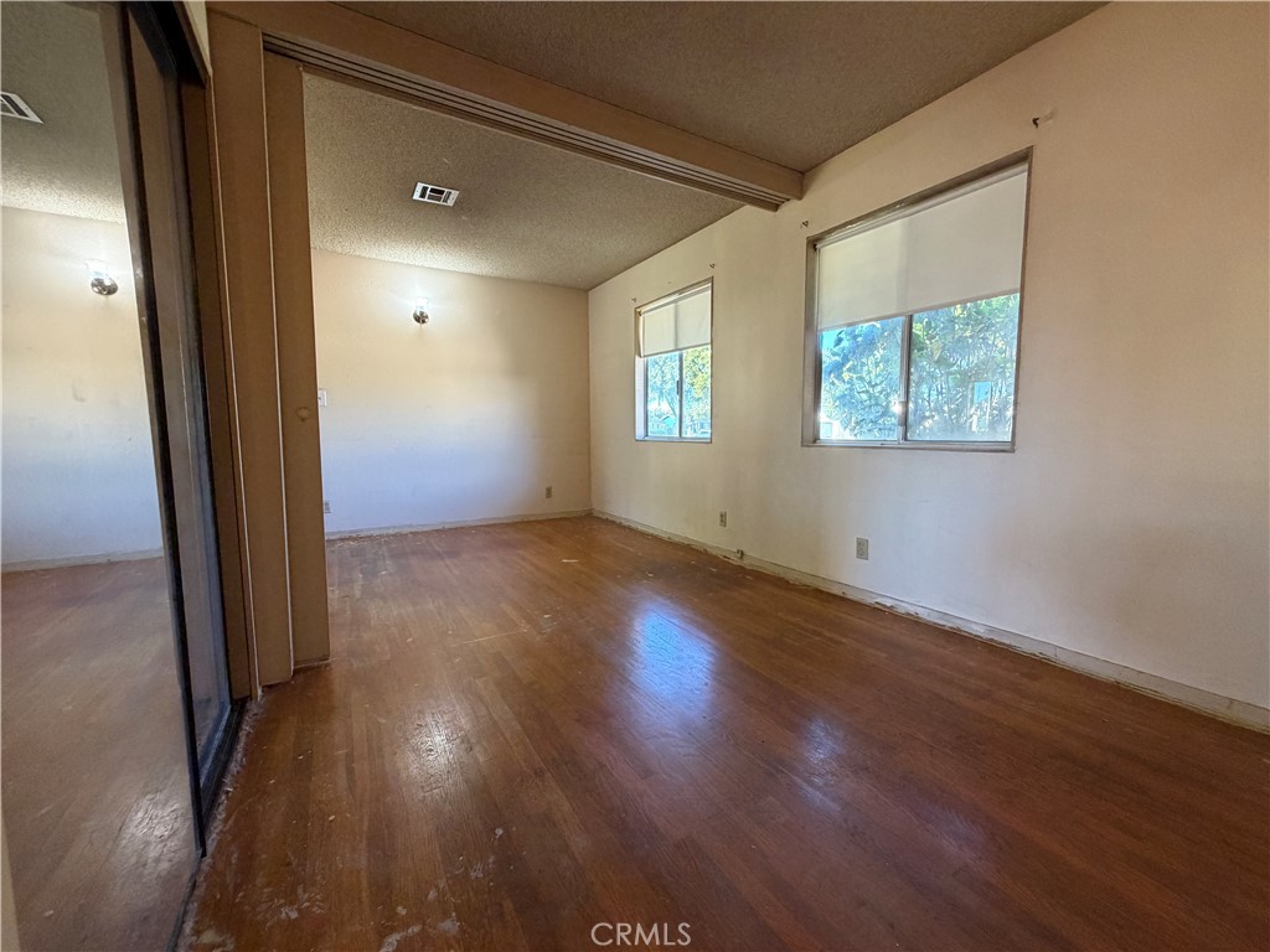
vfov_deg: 85.7
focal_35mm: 14
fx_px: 514
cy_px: 476
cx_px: 635
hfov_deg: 102.1
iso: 320
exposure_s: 1/60
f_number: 2.2
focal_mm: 2.22
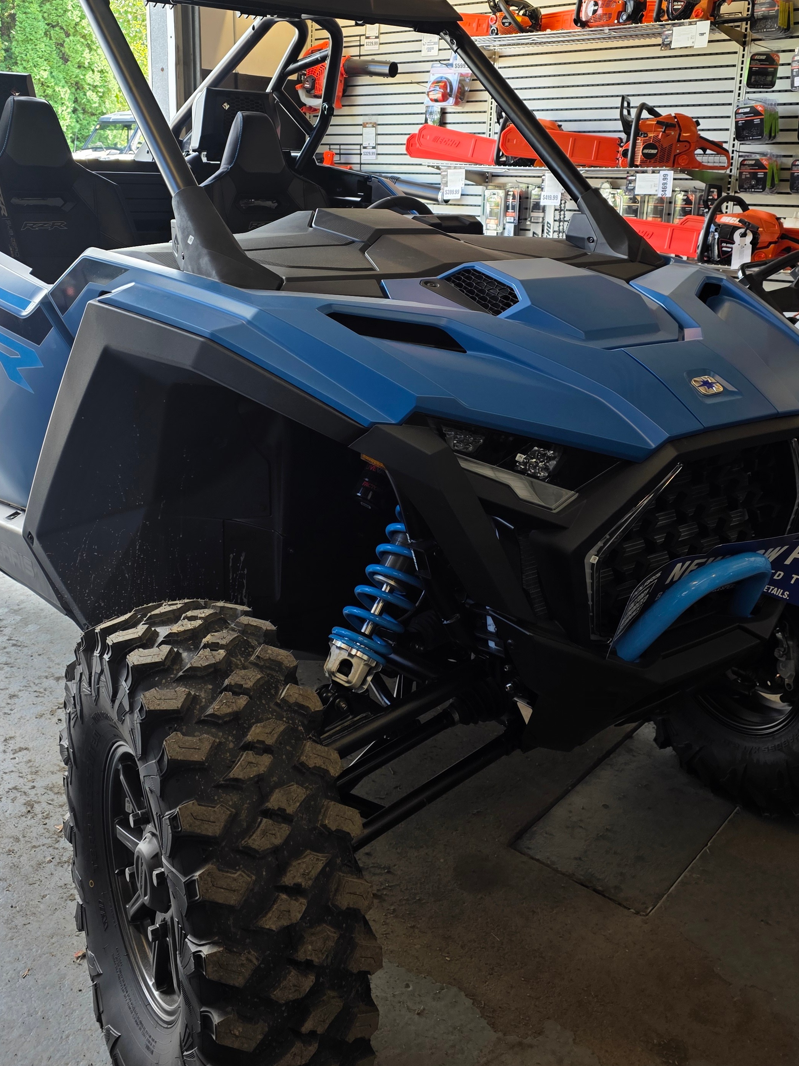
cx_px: 330
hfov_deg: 42.8
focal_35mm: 33
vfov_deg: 54.9
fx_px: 1016
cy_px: 422
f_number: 1.7
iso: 50
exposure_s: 1/120
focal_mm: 6.3
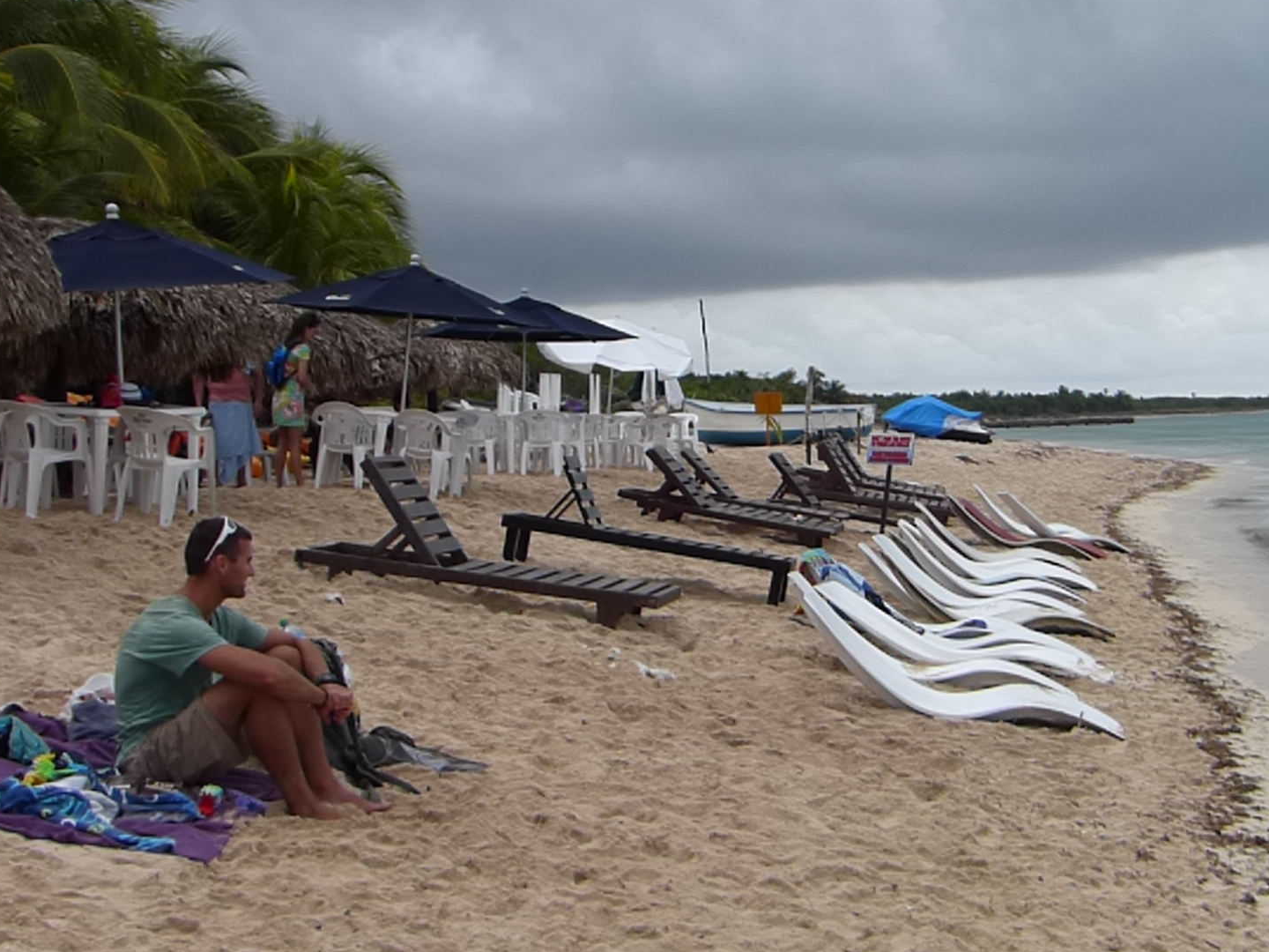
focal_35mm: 64
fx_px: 2346
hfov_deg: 30.2
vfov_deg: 22.9
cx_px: 763
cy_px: 397
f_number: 2.8
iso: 100
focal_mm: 6.2
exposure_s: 1/500
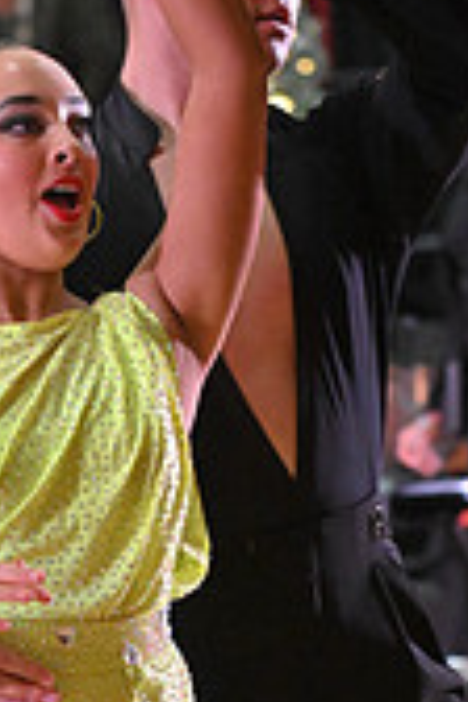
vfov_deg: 5.6
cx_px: 27
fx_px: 7078
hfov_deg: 3.8
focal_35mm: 363
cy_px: 878
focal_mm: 105
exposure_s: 1/400
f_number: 5
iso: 5000
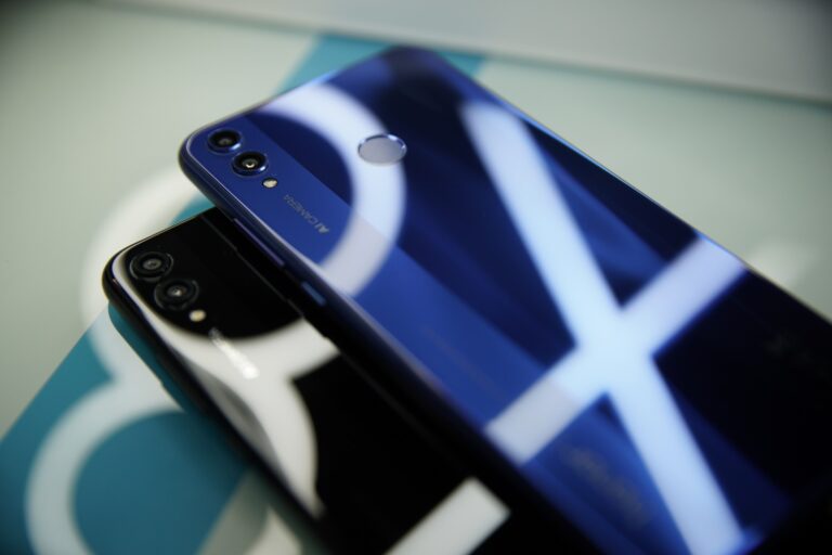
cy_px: 278
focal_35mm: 57
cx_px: 416
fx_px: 1317
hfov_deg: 35.1
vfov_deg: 23.8
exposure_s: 1/1600
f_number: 2.8
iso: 800
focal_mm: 57
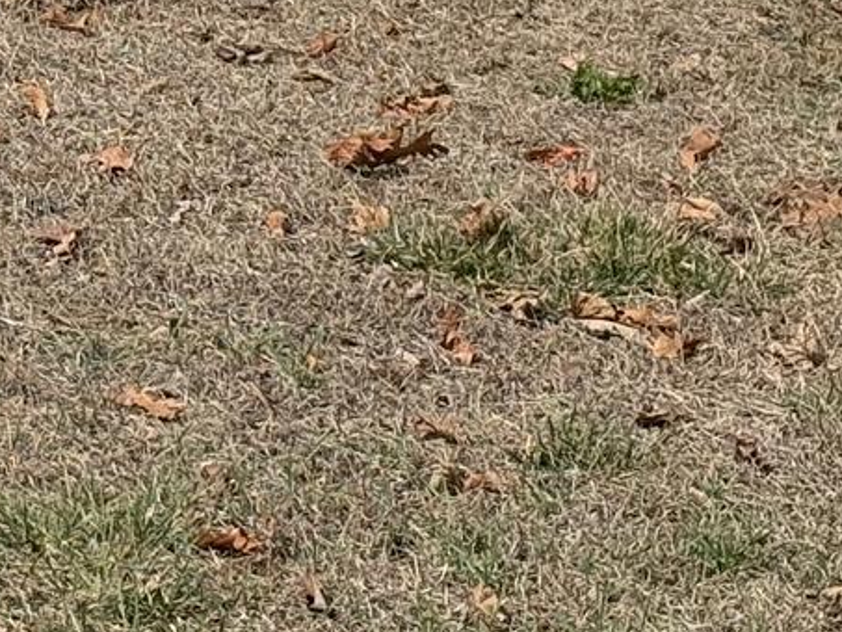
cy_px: -190
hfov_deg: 9.0
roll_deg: -1.2
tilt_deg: -7.4
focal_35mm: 217
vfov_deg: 6.8
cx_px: -139
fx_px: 5280
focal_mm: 6.76
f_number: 1.78
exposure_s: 1/8772
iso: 80
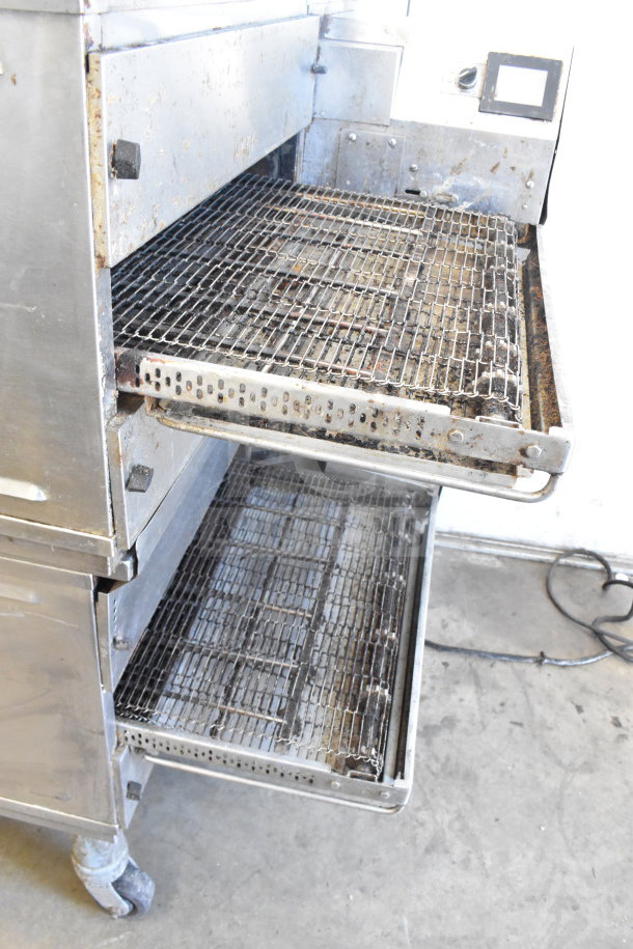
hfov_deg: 43.6
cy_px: 474
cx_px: 316
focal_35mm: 30
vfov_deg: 61.9
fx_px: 791
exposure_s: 1/160
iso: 6400
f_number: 6.3
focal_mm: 20
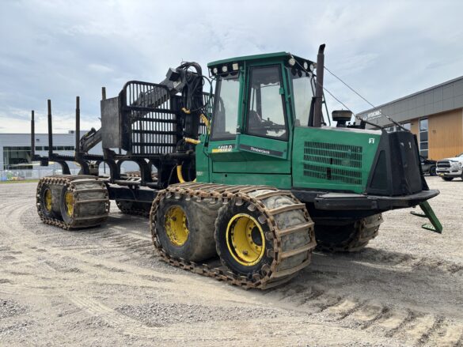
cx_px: 232
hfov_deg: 67.3
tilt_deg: -2.1
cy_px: 174
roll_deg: +1.5
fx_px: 348
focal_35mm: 26
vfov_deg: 53.1
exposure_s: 1/3311
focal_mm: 5.96
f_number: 1.6
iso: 50
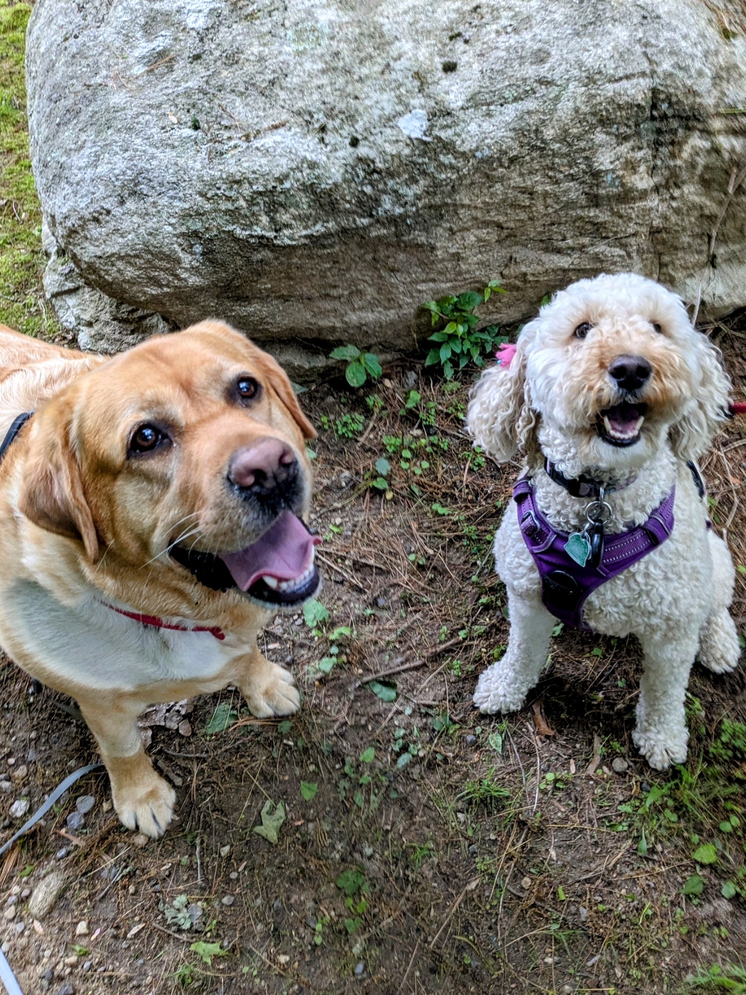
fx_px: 776
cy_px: 498
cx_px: 373
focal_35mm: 27
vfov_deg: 65.3
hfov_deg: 51.3
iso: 56
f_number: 1.73
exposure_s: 1/120
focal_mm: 4.38
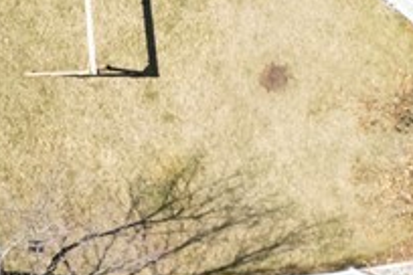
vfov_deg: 10.8
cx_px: -413
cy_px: -260
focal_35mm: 117
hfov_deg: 14.5
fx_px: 1342
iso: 100
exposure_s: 1/800
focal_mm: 8.38
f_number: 2.8
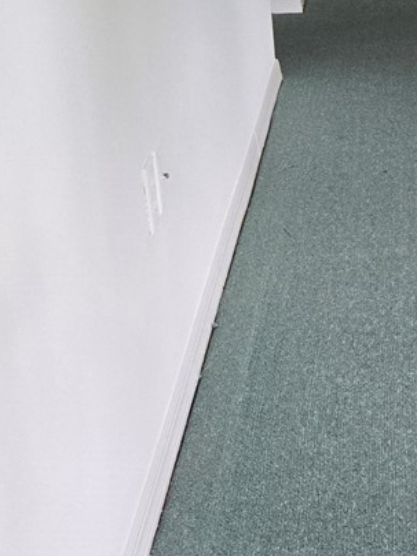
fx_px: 1462
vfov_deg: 21.0
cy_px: 48
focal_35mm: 91
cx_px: 885
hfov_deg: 13.4
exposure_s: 1/120
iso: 200
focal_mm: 5.4
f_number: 1.8
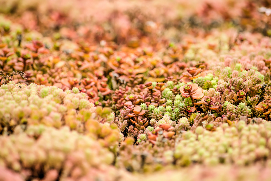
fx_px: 3387
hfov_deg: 4.6
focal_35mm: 450
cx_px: 136
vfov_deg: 3.1
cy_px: 90
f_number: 6.3
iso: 100
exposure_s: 1/320
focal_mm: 300
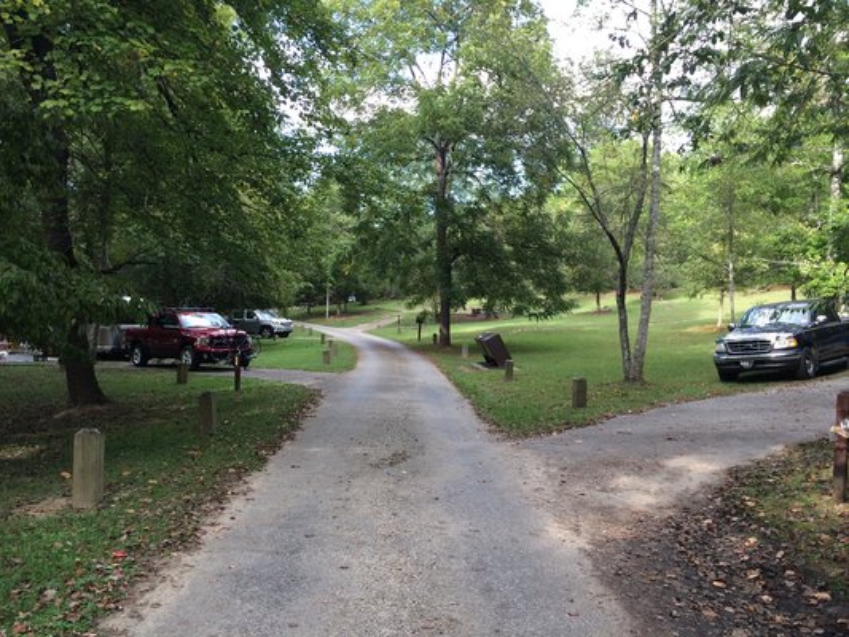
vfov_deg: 48.2
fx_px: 711
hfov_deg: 61.6
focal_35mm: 29
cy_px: 318
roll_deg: -2.6
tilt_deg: -1.4
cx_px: 424
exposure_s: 1/120
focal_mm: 4.15
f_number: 2.2
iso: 50
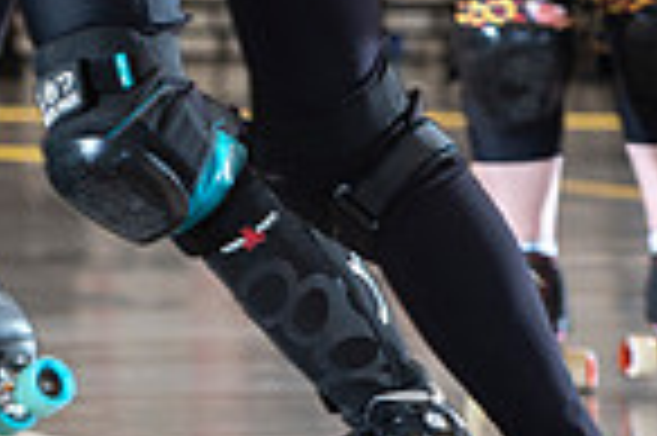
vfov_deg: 2.5
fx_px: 10154
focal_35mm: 557
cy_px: -389
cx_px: -441
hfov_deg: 3.7
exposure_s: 1/160
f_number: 5.6
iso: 500
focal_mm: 140
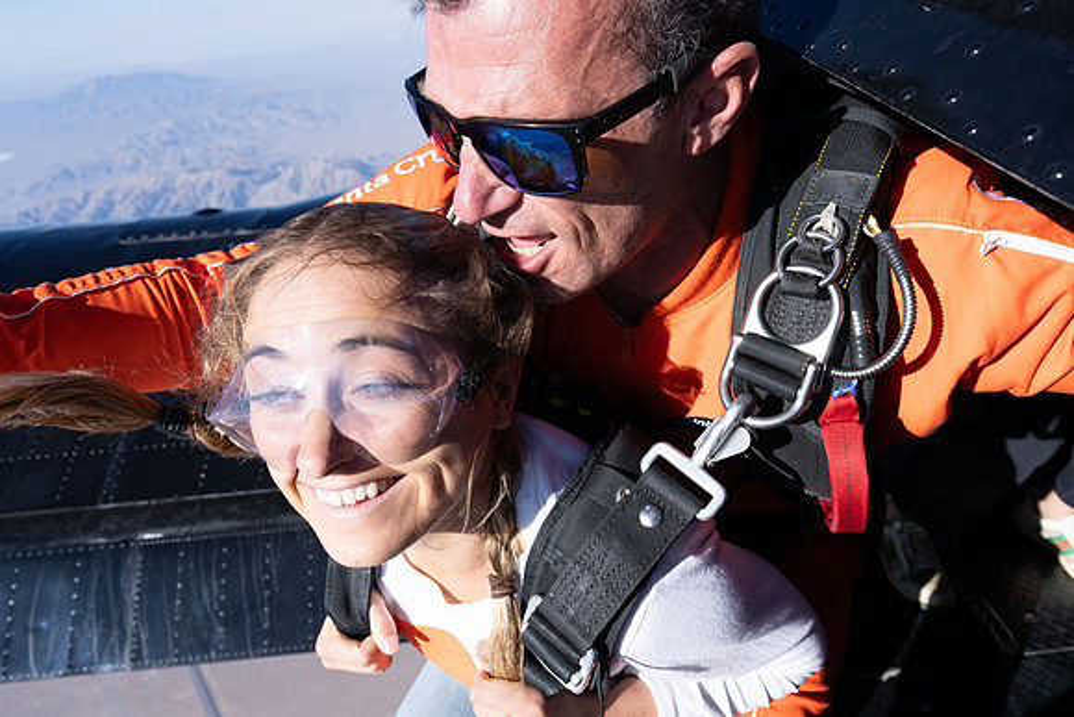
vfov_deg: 53.2
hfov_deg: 73.7
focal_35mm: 24
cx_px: 537
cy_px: 358
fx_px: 716
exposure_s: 1/2000
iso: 800
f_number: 8
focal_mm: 24
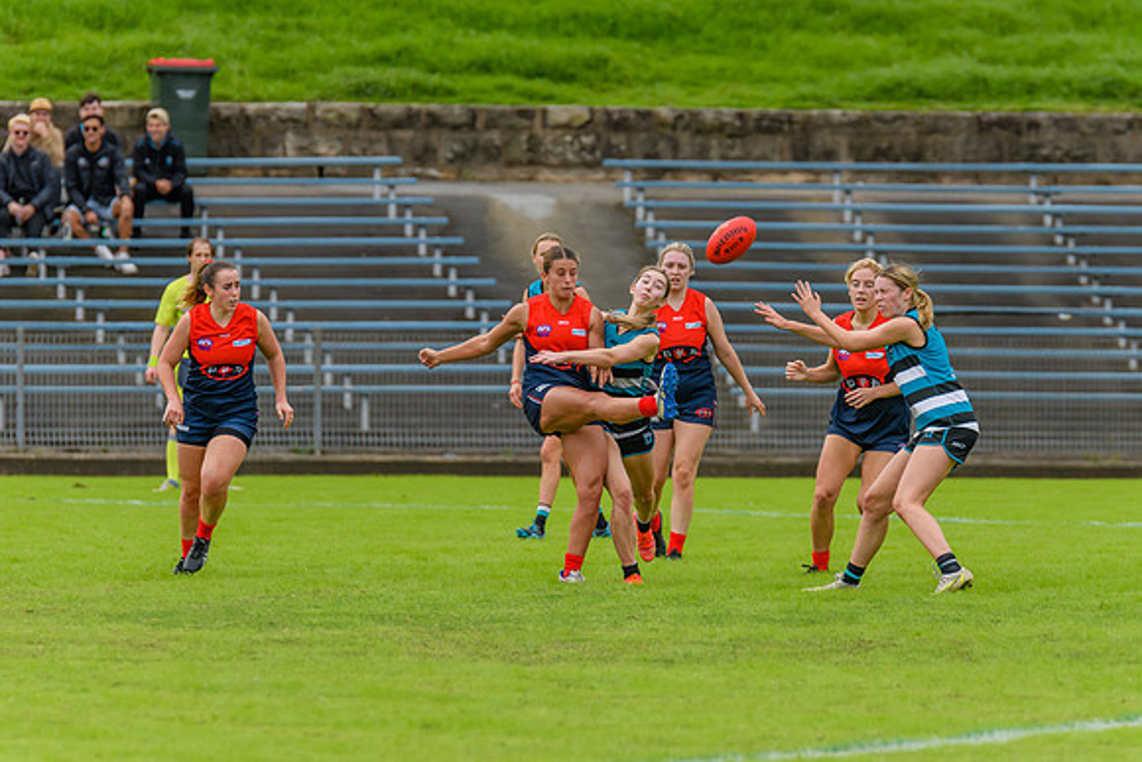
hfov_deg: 3.9
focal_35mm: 526
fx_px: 16705
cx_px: 620
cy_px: 403
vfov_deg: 2.6
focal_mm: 420
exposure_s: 1/1600
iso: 800
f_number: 6.3
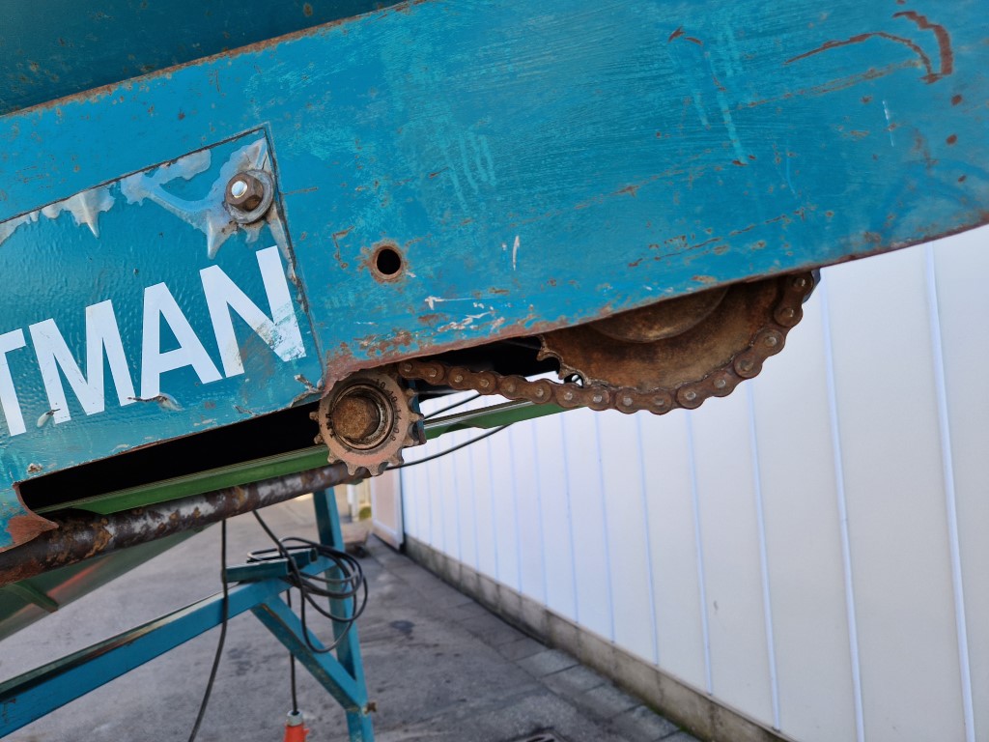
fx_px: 657
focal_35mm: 23
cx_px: 494
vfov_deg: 58.9
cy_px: 371
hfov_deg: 73.9
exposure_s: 1/181
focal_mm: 5.4
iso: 50
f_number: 1.8
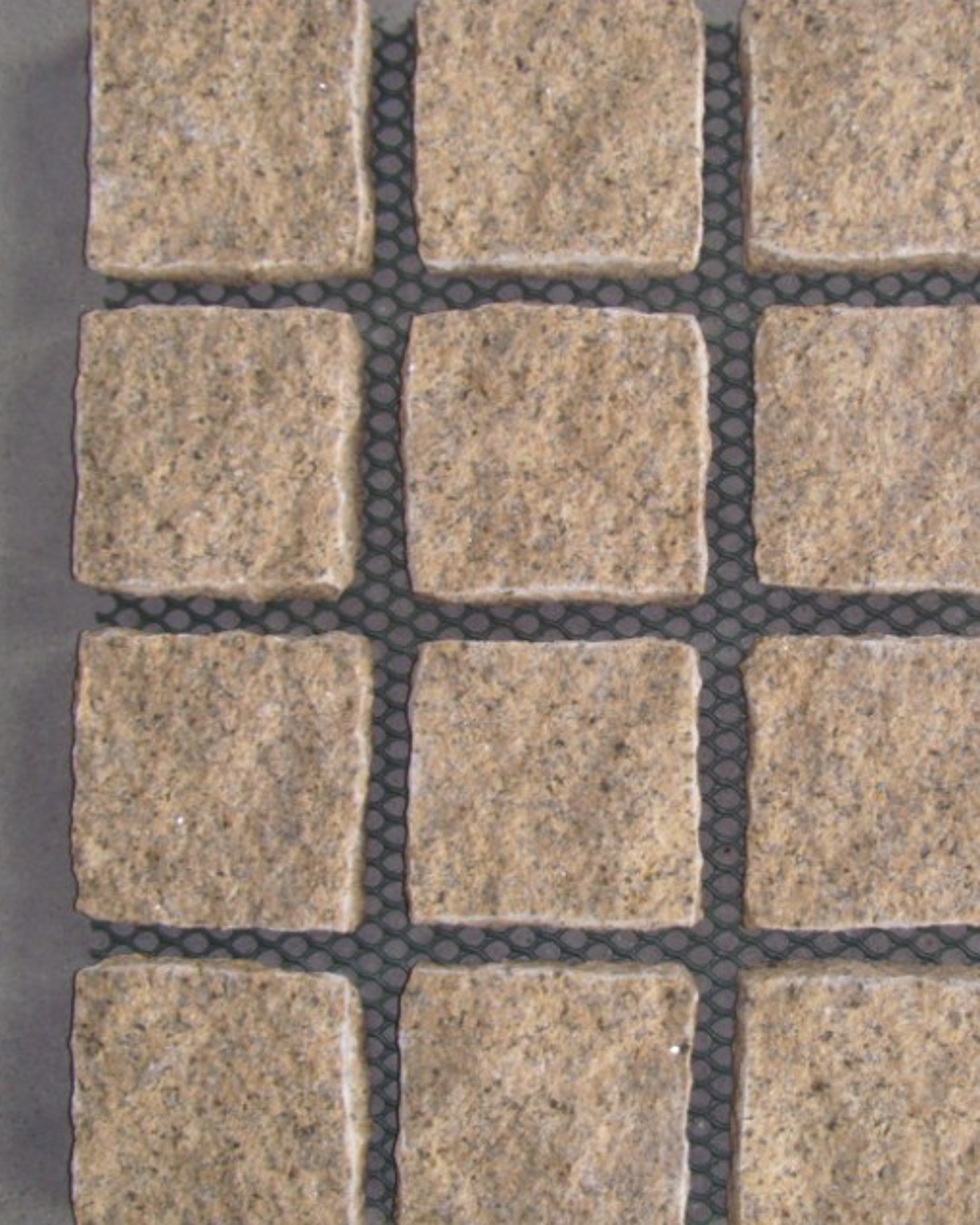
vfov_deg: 34.2
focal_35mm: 55
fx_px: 1995
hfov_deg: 27.3
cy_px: 636
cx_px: 715
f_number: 3.5
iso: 100
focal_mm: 6
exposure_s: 1/20
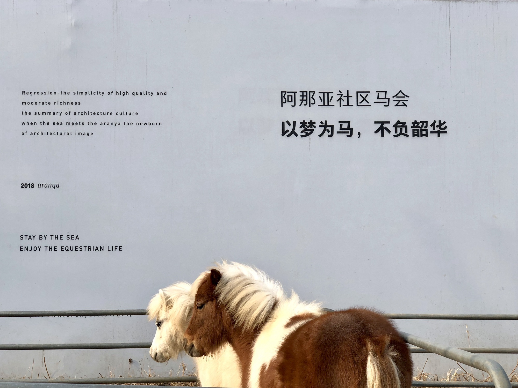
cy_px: 194
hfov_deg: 36.8
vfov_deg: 28.0
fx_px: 778
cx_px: 259
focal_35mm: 52
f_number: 2.4
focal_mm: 6
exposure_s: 1/592
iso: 16
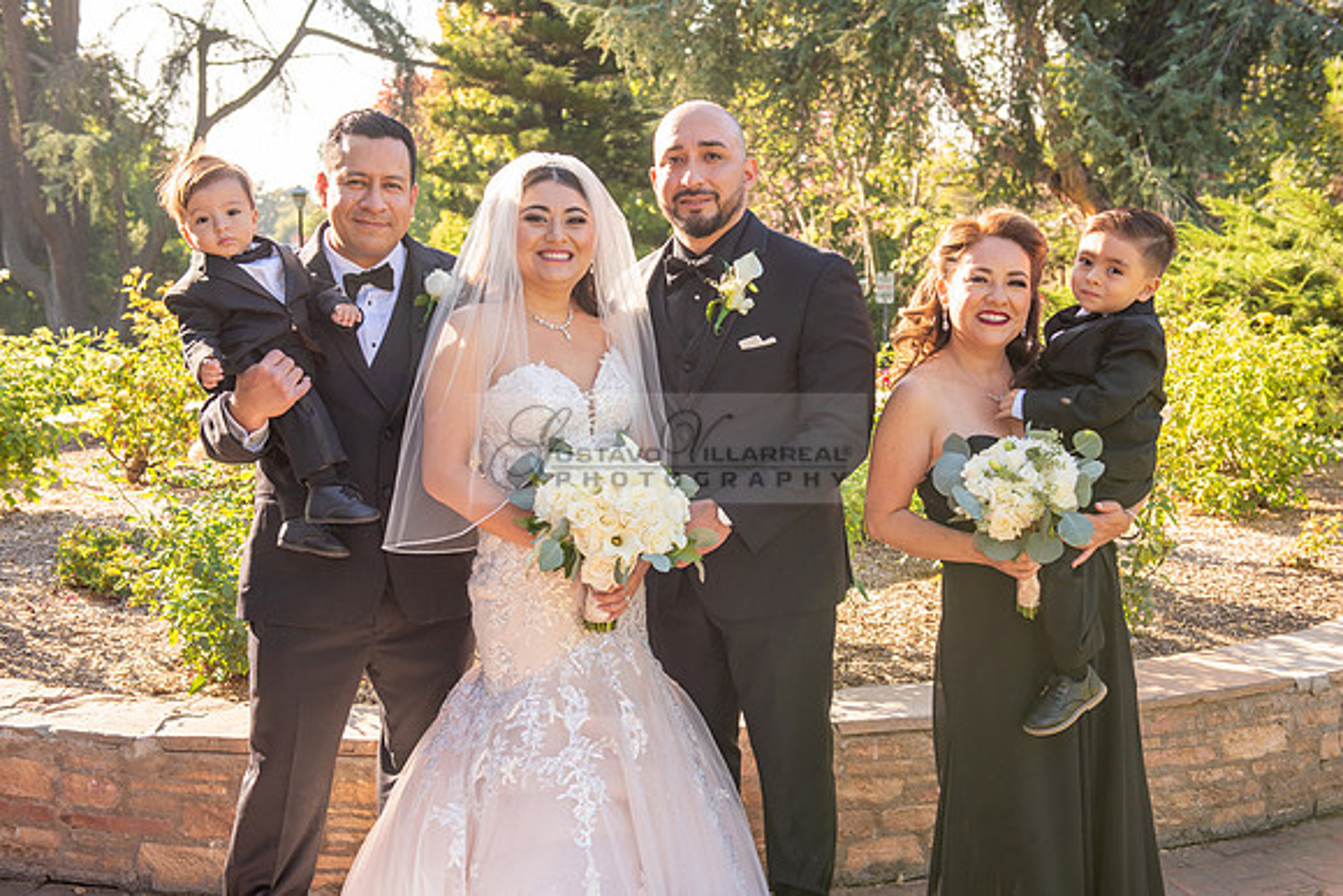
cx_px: 672
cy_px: 448
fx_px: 1679
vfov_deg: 29.9
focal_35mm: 45
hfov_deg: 43.6
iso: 200
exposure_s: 1/250
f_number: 5.6
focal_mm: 45
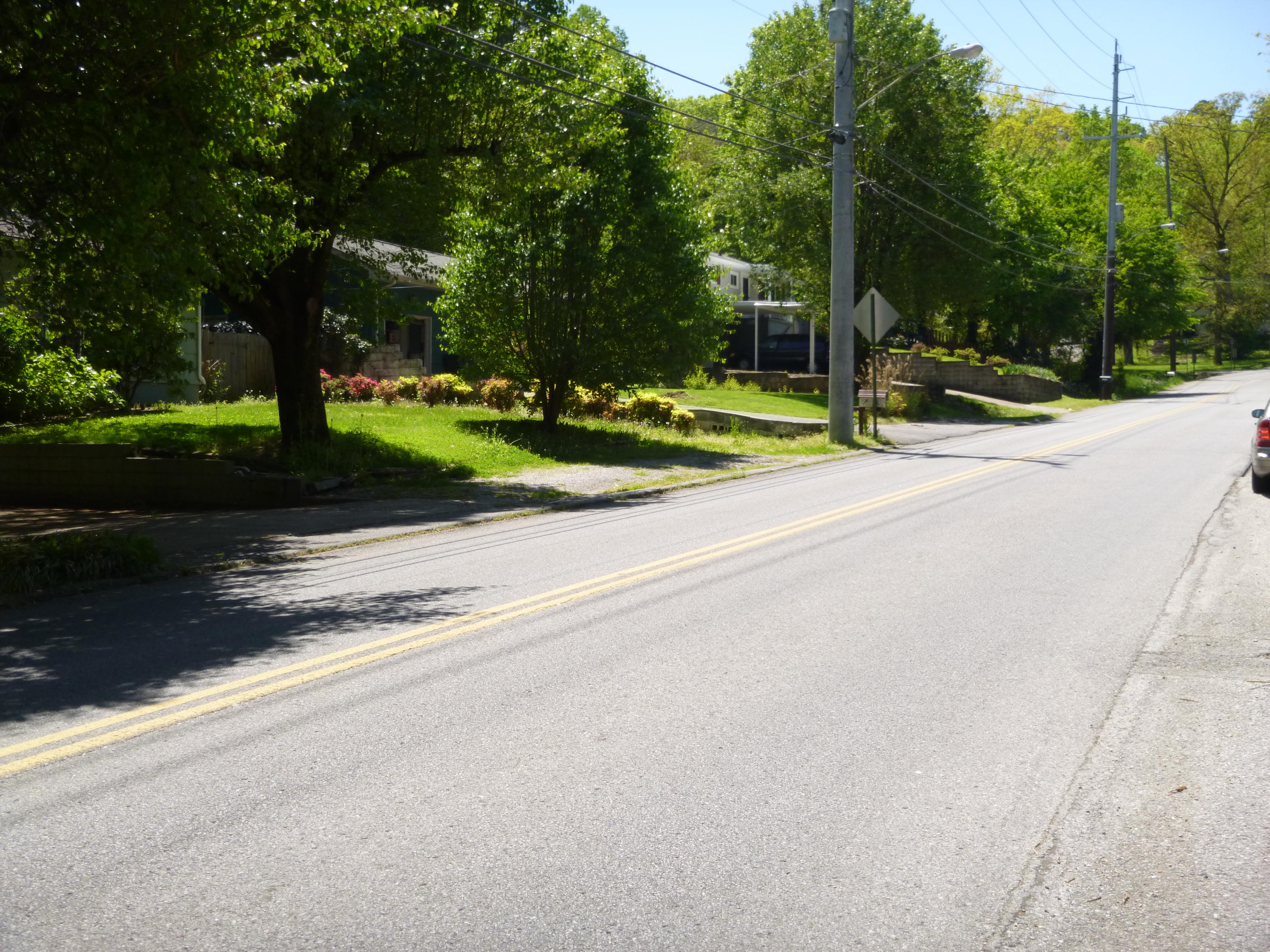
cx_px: 635
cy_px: 476
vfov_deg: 35.1
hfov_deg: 45.8
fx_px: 1504
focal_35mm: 41
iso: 100
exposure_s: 1/250
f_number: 4.6
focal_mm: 7.3
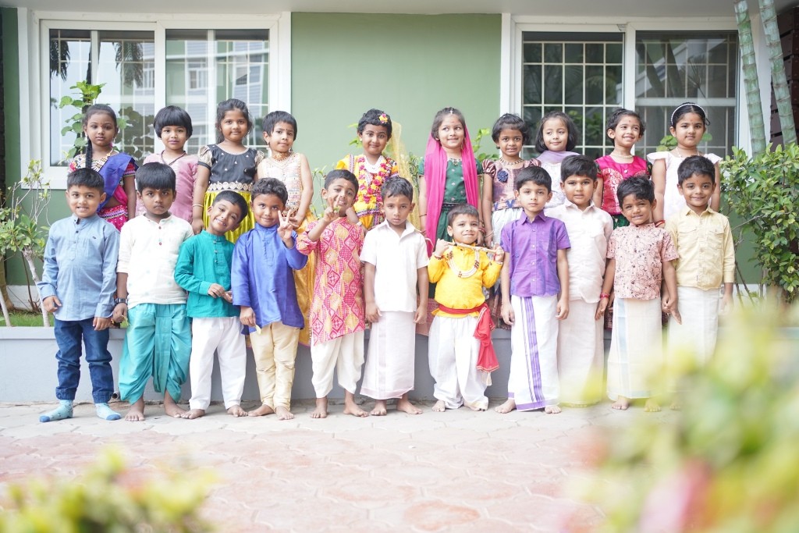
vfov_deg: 37.9
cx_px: 400
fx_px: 777
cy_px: 266
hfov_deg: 54.4
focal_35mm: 35
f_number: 2.2
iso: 250
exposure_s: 1/400
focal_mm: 35
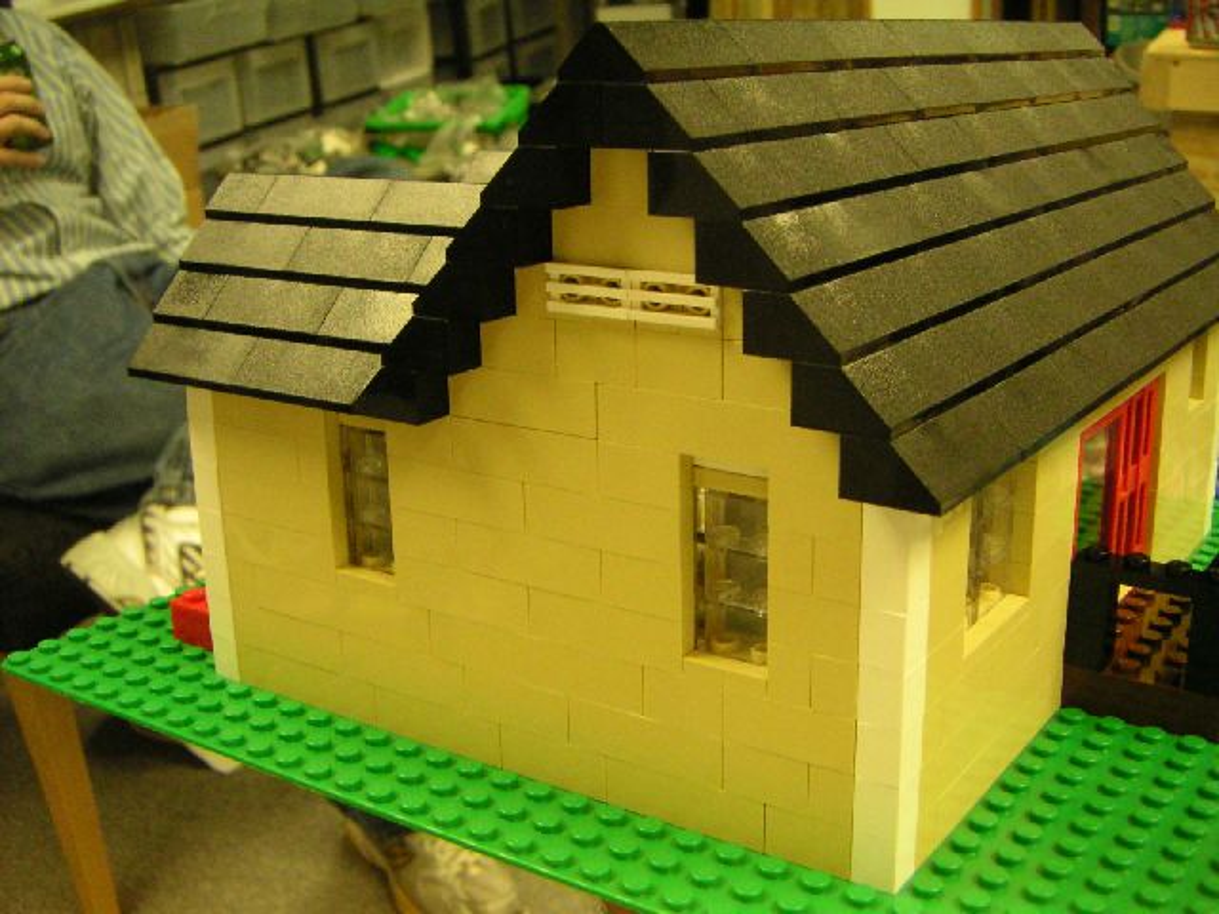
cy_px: 457
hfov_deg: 46.8
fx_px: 1409
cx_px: 610
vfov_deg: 36.0
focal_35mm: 40
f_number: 2.9
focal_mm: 5.3
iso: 400
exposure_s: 1/90
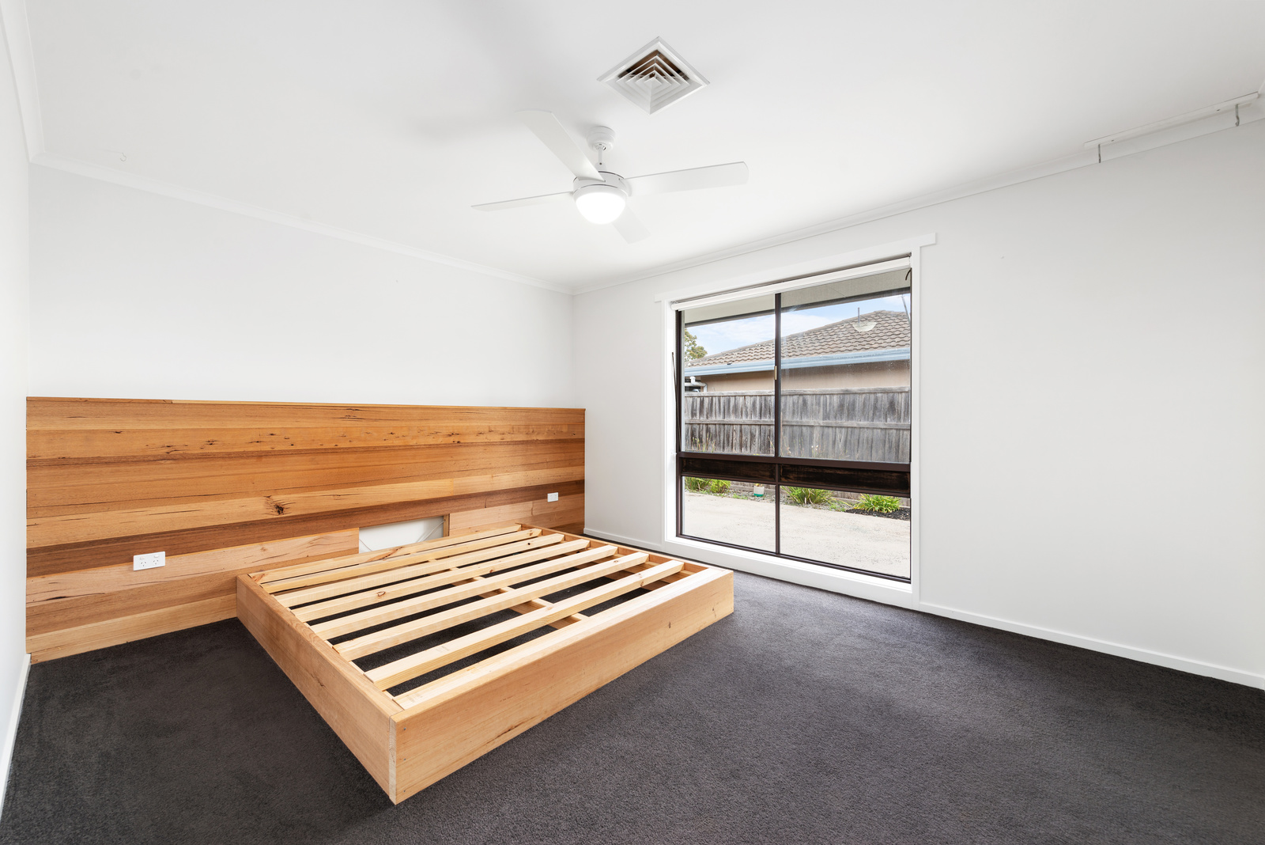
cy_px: 422
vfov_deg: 81.3
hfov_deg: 104.2
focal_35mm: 14
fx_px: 492
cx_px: 632
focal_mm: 14
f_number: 8
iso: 125
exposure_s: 1/2
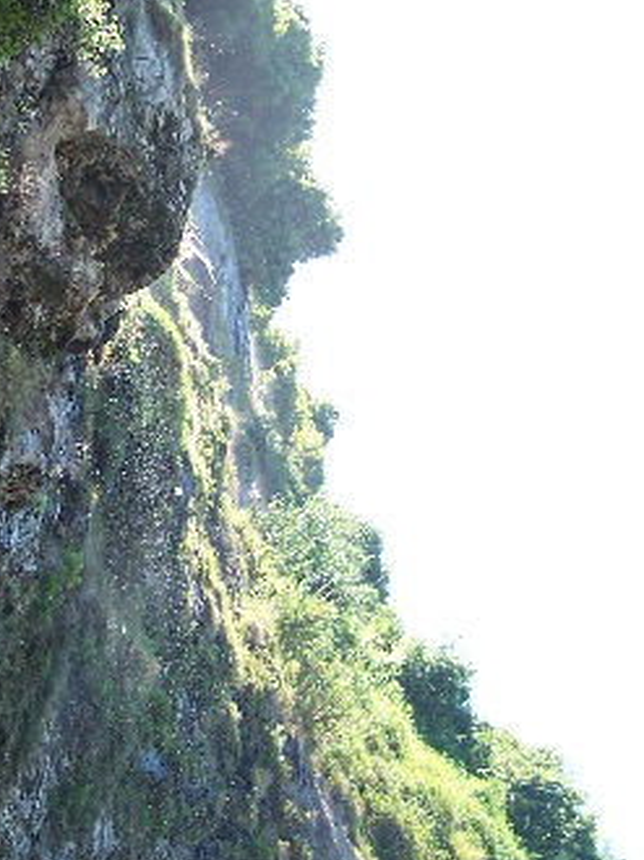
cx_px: 168
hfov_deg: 21.1
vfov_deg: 28.2
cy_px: 378
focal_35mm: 69
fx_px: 1714
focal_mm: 8
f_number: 2.8
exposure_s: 1/250
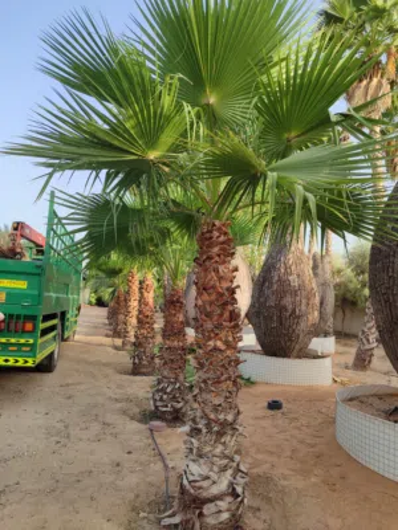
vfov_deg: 69.4
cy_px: 265
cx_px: 199
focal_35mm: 25
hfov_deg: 54.9
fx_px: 383
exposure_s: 1/273
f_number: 1.89
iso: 50
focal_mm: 5.95
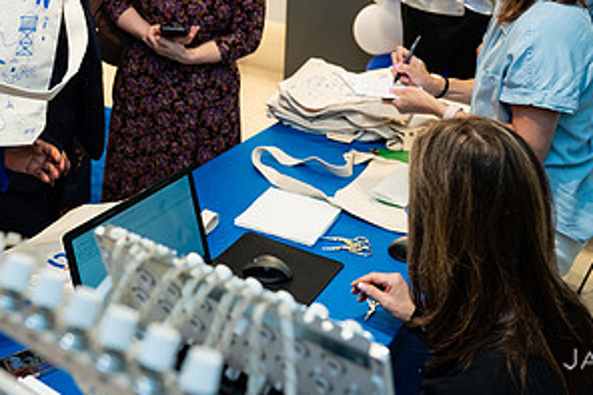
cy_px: 17
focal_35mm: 49
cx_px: 187
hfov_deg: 39.8
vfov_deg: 26.3
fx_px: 807
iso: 400
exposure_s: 1/160
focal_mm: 24
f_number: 3.2
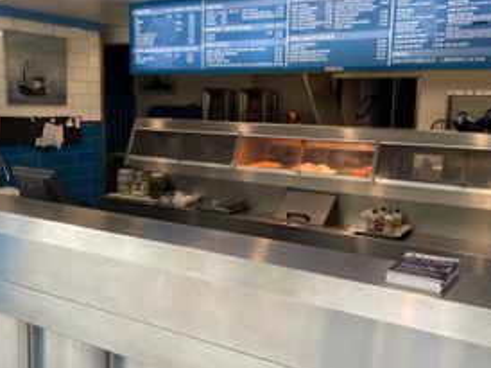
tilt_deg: -9.4
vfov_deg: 37.7
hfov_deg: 49.0
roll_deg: -1.2
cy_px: 178
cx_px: 244
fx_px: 539
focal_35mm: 38
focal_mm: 4.2
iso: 50
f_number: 1.6
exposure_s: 1/100
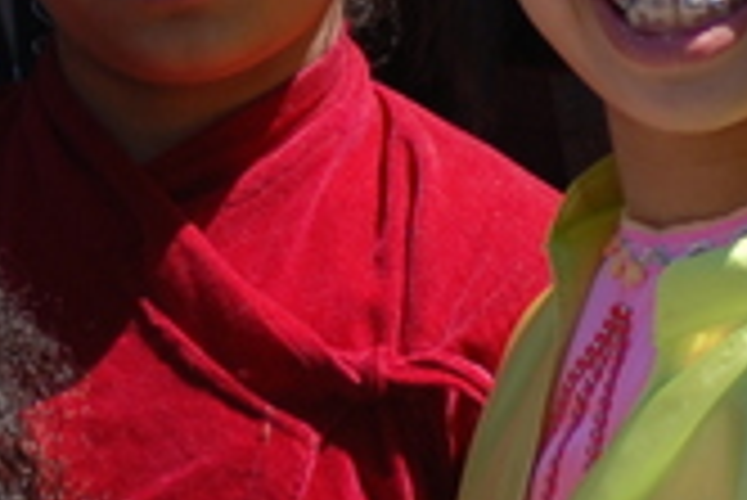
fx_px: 12606
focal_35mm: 607
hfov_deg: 3.4
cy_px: -399
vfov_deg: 2.3
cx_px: -297
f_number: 5
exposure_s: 1/350
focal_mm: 56
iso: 100
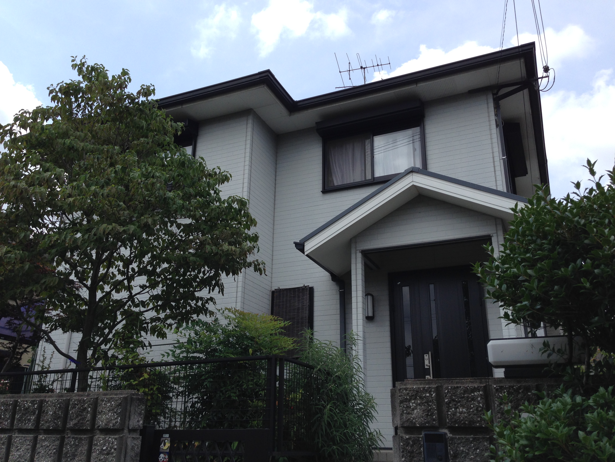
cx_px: 308
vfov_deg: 42.9
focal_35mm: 33
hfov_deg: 55.4
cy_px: 231
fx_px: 586
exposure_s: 1/1355
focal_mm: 4.12
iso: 50
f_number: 2.4
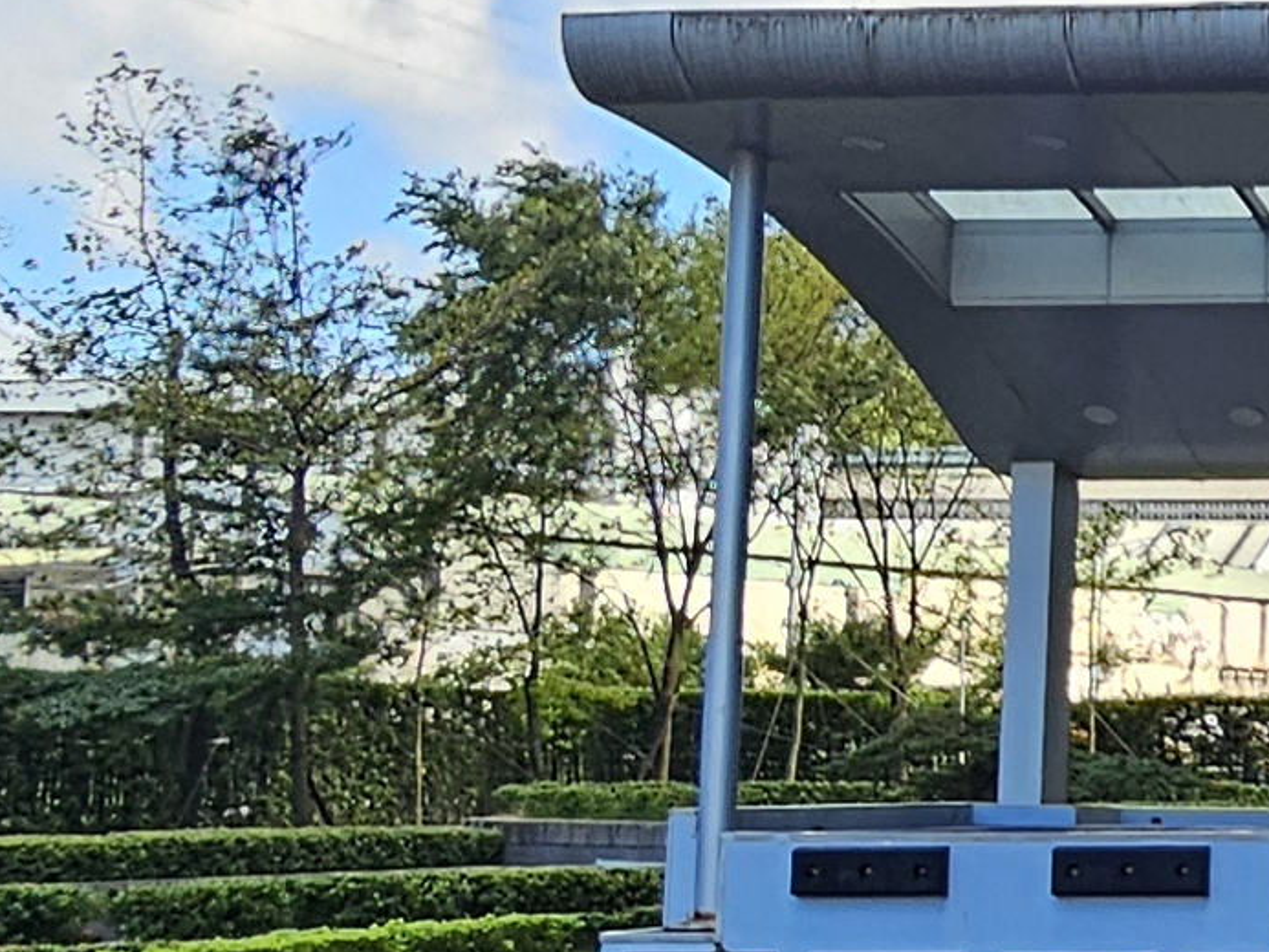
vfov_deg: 19.6
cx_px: 1868
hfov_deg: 21.9
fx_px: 2750
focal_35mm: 75
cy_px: 348
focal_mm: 2.2
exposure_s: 1/398
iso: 50
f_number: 2.2
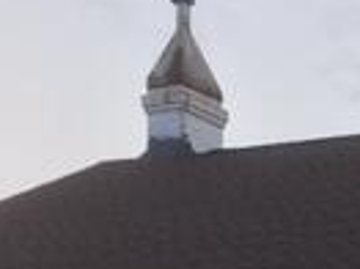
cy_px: 574
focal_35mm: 142
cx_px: 525
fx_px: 1475
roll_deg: +0.0
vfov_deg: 9.6
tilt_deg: -0.8
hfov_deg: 13.2
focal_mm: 4.15
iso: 25
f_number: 2.2
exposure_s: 1/373
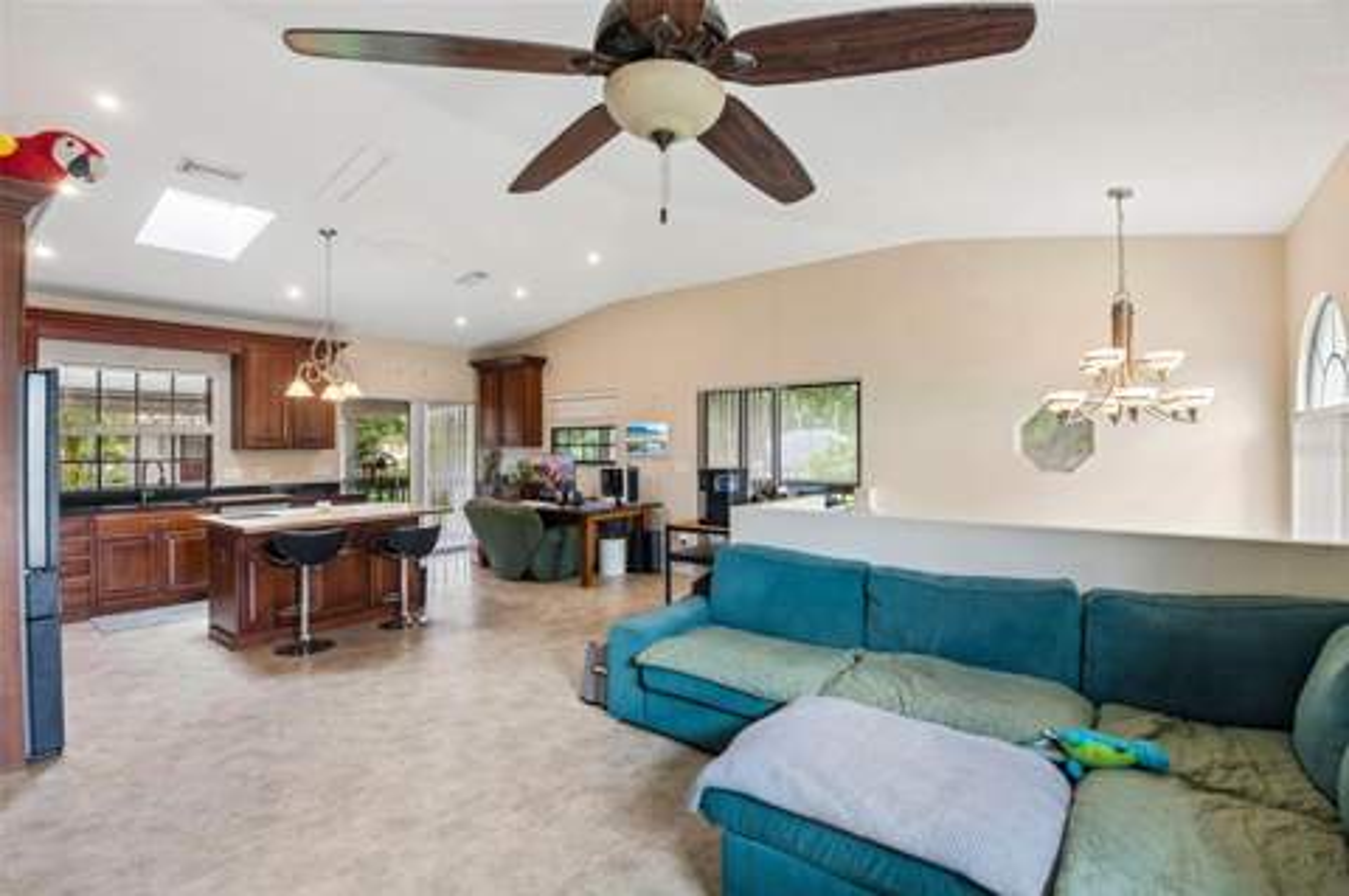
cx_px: 674
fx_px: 599
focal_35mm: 16
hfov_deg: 96.8
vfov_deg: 73.6
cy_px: 448
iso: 400
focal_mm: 16
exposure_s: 1/13
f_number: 8
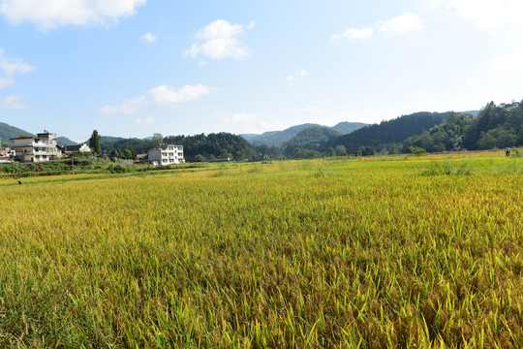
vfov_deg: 49.6
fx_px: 378
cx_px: 262
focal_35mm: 26
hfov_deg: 69.4
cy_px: 174
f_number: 7.1
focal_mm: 26
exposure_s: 1/125
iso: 64
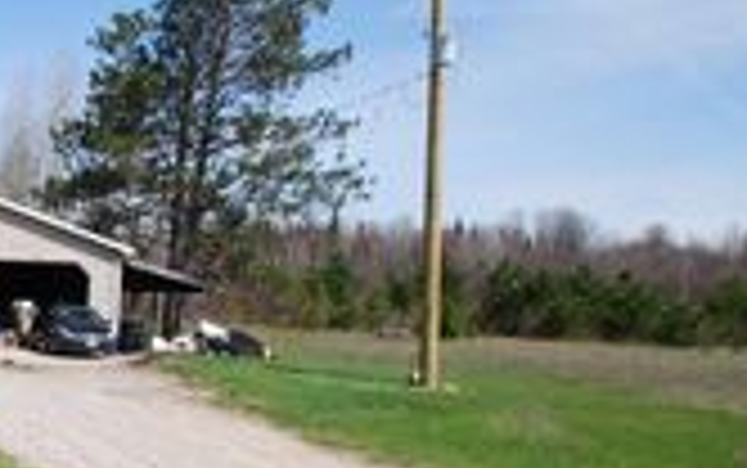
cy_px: 371
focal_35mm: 46
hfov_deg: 34.4
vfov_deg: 27.5
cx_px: -158
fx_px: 937
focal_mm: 10
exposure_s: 1/200
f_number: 7.1
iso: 100
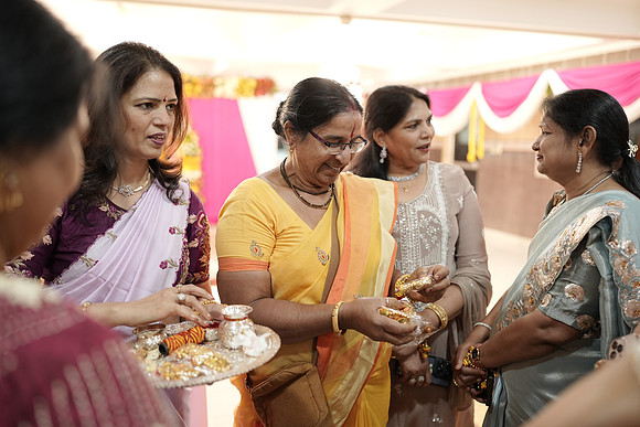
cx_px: 320
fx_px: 622
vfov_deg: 37.9
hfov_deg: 54.4
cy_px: 214
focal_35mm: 35
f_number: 1.8
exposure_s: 1/160
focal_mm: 35
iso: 1250
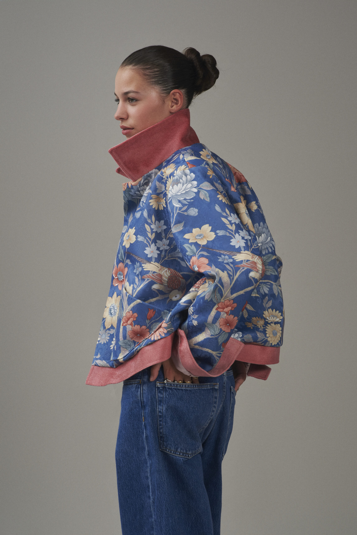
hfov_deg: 13.1
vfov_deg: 19.4
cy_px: 268
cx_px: 178
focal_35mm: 105
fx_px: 1560
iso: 200
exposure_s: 1/160
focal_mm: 105
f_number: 11
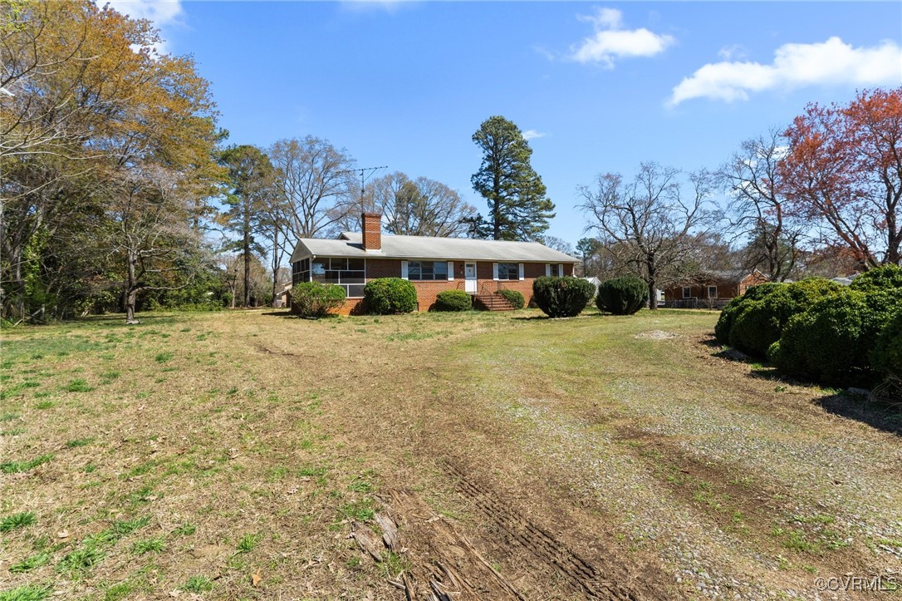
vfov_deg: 70.7
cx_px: 451
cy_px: 300
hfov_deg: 93.6
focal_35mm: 17
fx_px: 423
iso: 1000
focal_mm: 16.9
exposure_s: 1/2000
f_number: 8
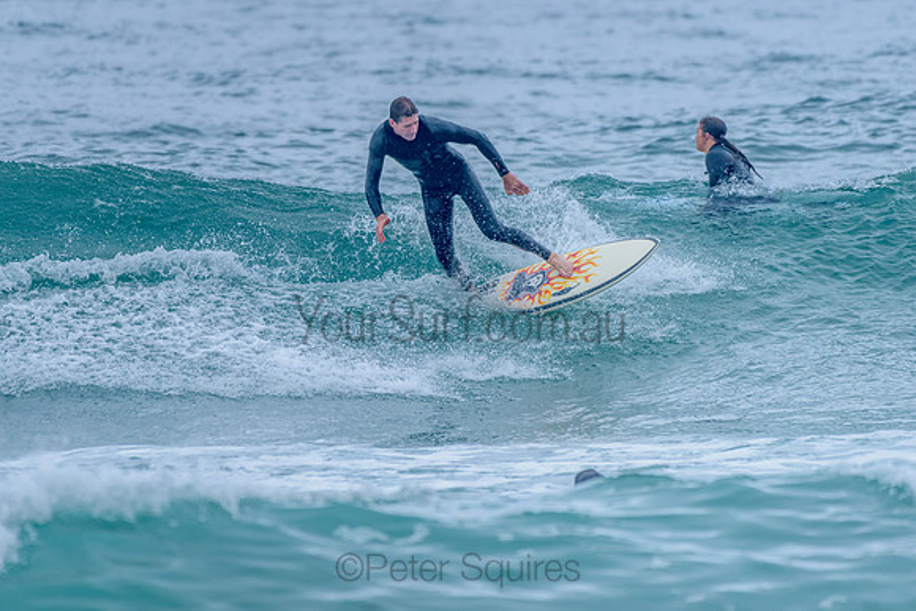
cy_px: 242
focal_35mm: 628
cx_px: 363
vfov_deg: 2.2
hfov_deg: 3.3
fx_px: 15976
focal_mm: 500
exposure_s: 1/2000
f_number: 5.6
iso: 800
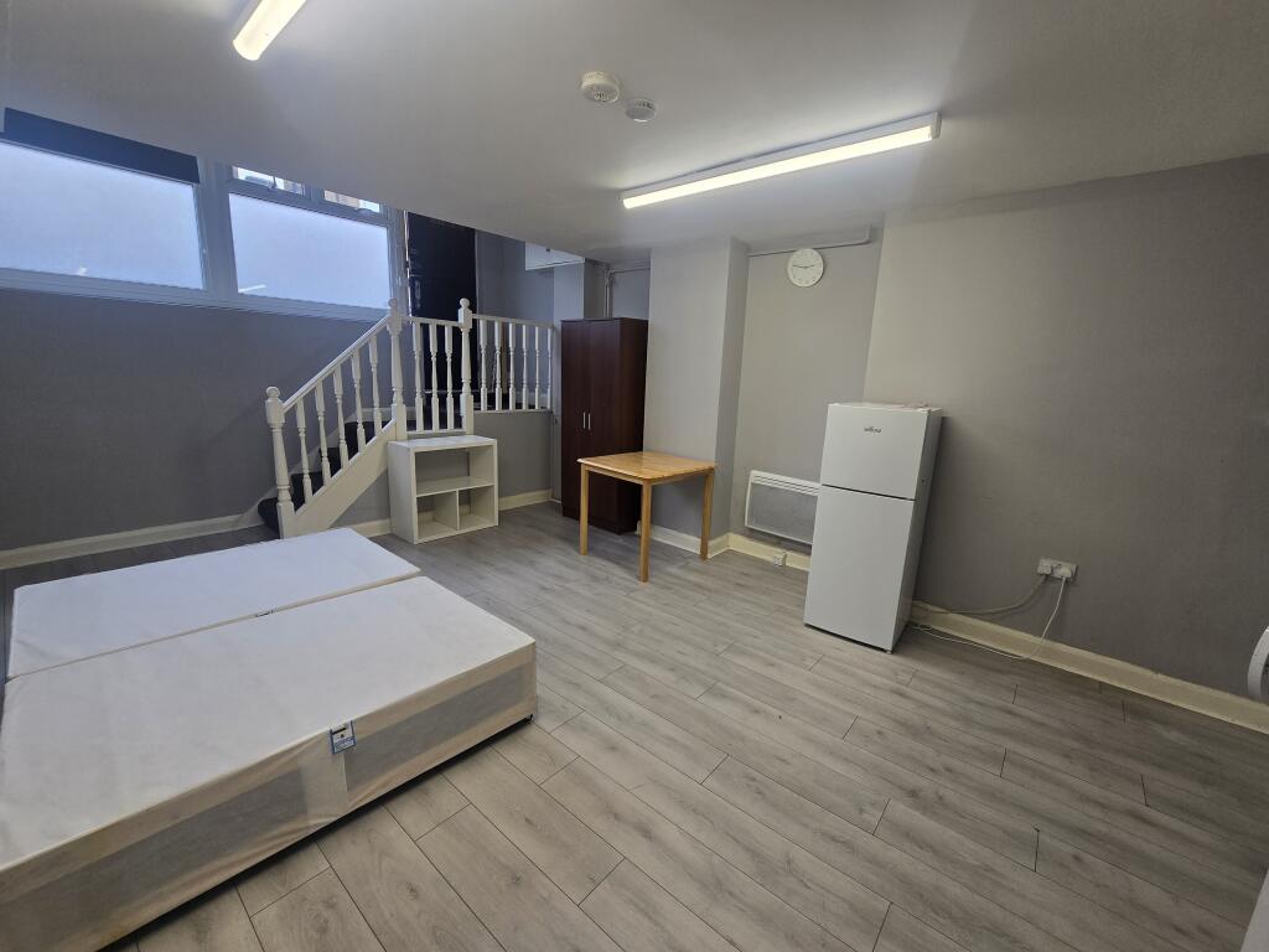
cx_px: 634
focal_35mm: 13
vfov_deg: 89.9
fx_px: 477
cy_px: 476
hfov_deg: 106.2
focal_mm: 2.2
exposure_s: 1/100
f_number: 2.2
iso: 64
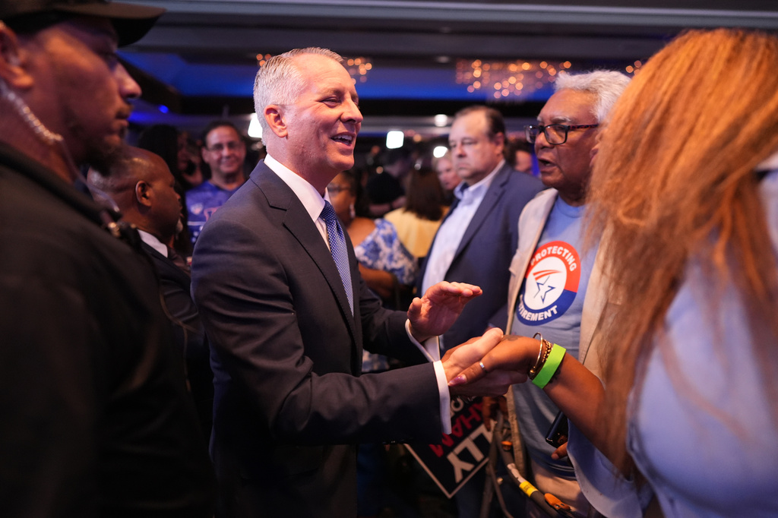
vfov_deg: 53.1
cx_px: 389
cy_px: 259
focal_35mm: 24
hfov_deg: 73.8
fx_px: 518
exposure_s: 1/500
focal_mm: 24
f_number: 1.8
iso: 3200
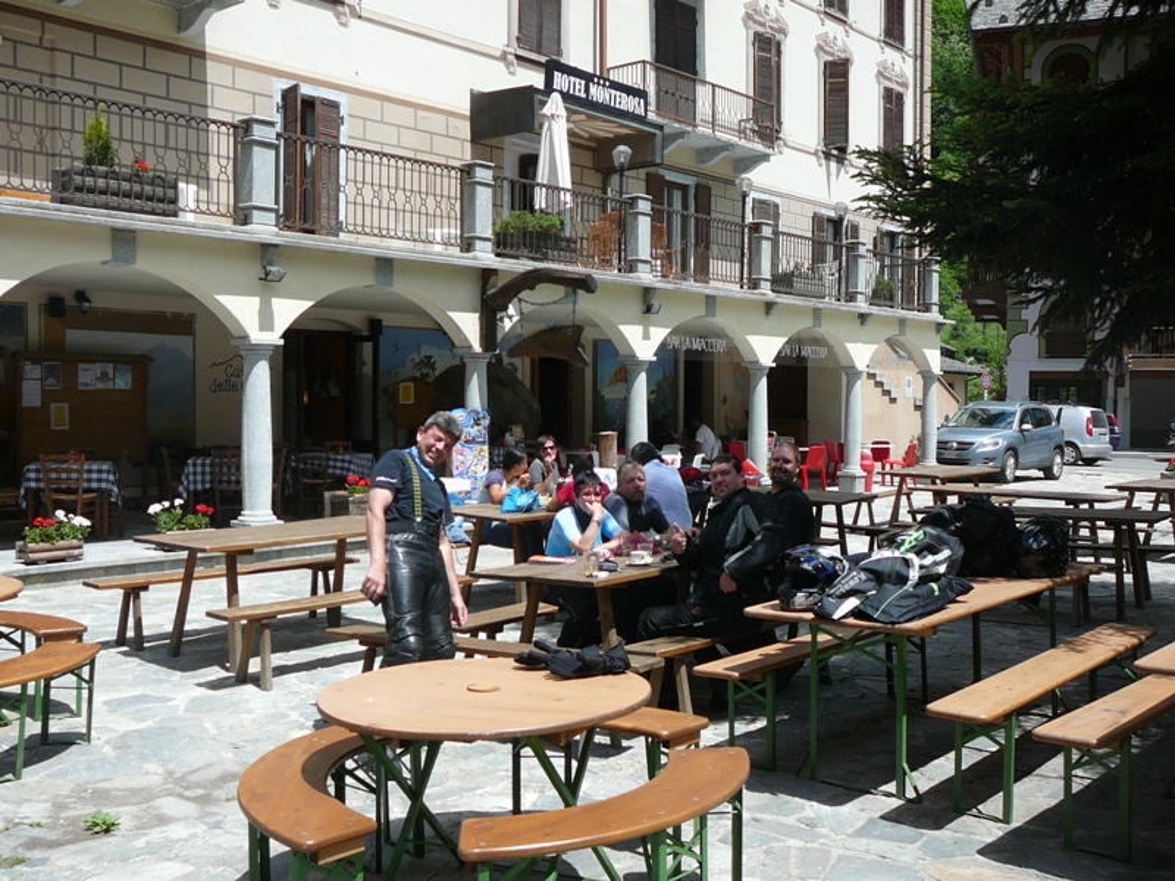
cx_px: 588
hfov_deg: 52.6
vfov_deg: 40.7
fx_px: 1188
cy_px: 440
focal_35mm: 35
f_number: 2.8
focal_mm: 5.2
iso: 80
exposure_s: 1/1000
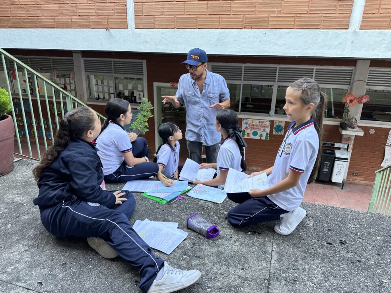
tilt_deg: -16.6
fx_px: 282
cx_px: 200
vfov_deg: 54.9
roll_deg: -0.6
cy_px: 151
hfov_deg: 69.4
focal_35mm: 25
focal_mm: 6.86
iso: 64
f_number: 1.78
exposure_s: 1/121
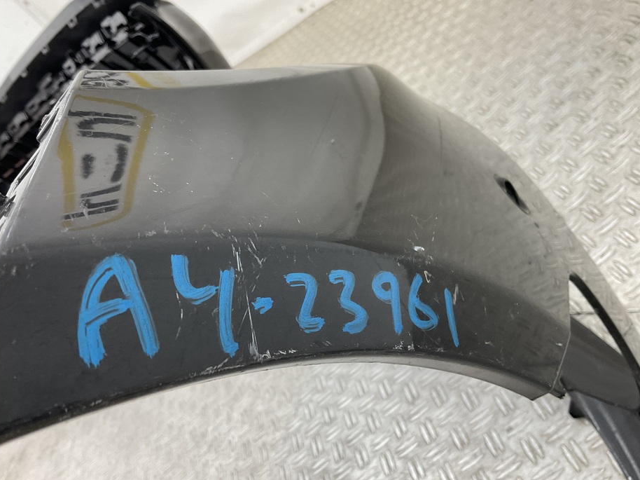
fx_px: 591
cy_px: 242
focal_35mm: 32
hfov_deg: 56.8
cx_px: 298
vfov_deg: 44.1
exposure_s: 1/120
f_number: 1.8
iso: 64
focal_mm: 3
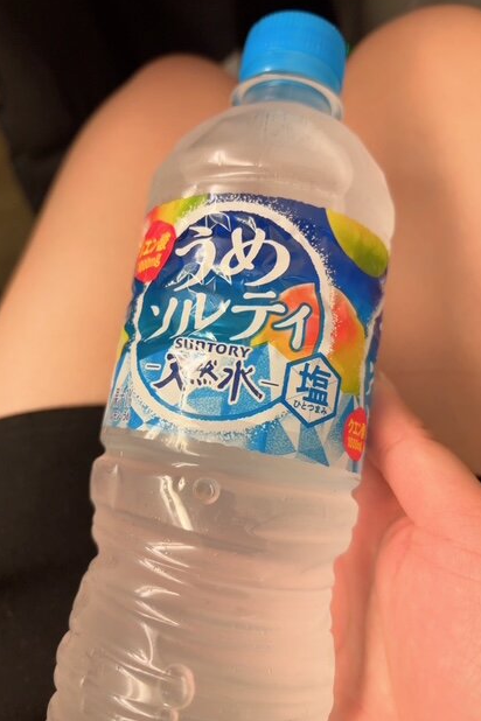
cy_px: 368
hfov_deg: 46.3
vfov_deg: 65.5
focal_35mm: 28
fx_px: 561
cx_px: 218
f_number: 1.6
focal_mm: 5.96
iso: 160
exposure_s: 1/60
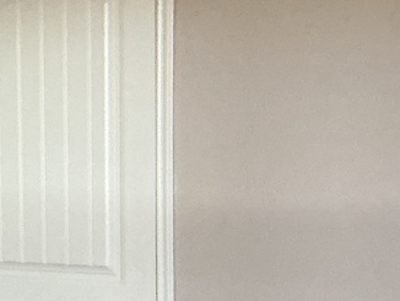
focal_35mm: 128
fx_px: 1480
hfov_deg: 14.1
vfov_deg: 11.4
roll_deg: +3.2
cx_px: -260
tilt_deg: -8.1
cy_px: 337
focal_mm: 3
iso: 200
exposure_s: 1/60
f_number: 1.8
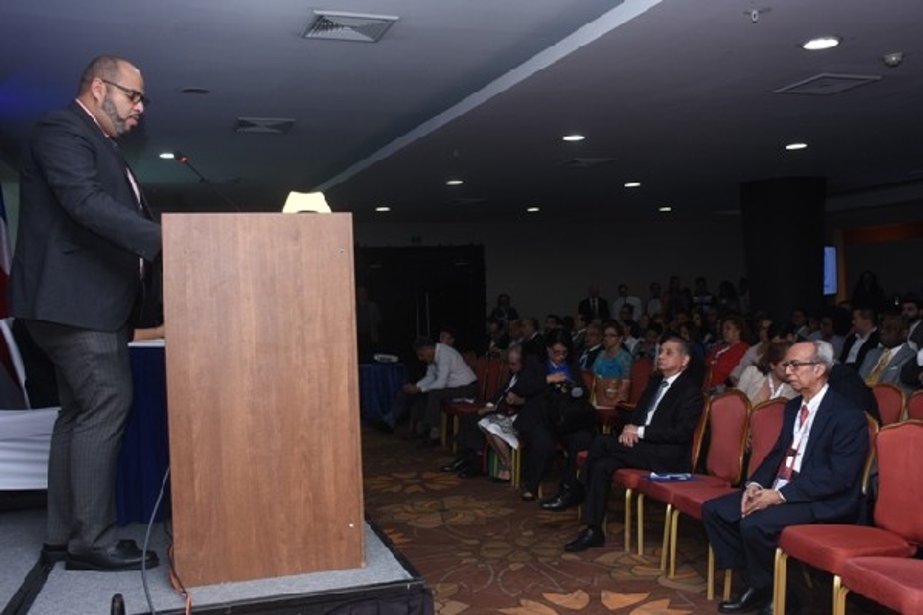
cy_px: 308
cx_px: 462
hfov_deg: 55.1
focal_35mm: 34
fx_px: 884
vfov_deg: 38.4
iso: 400
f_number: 5.6
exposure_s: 1/60
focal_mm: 23
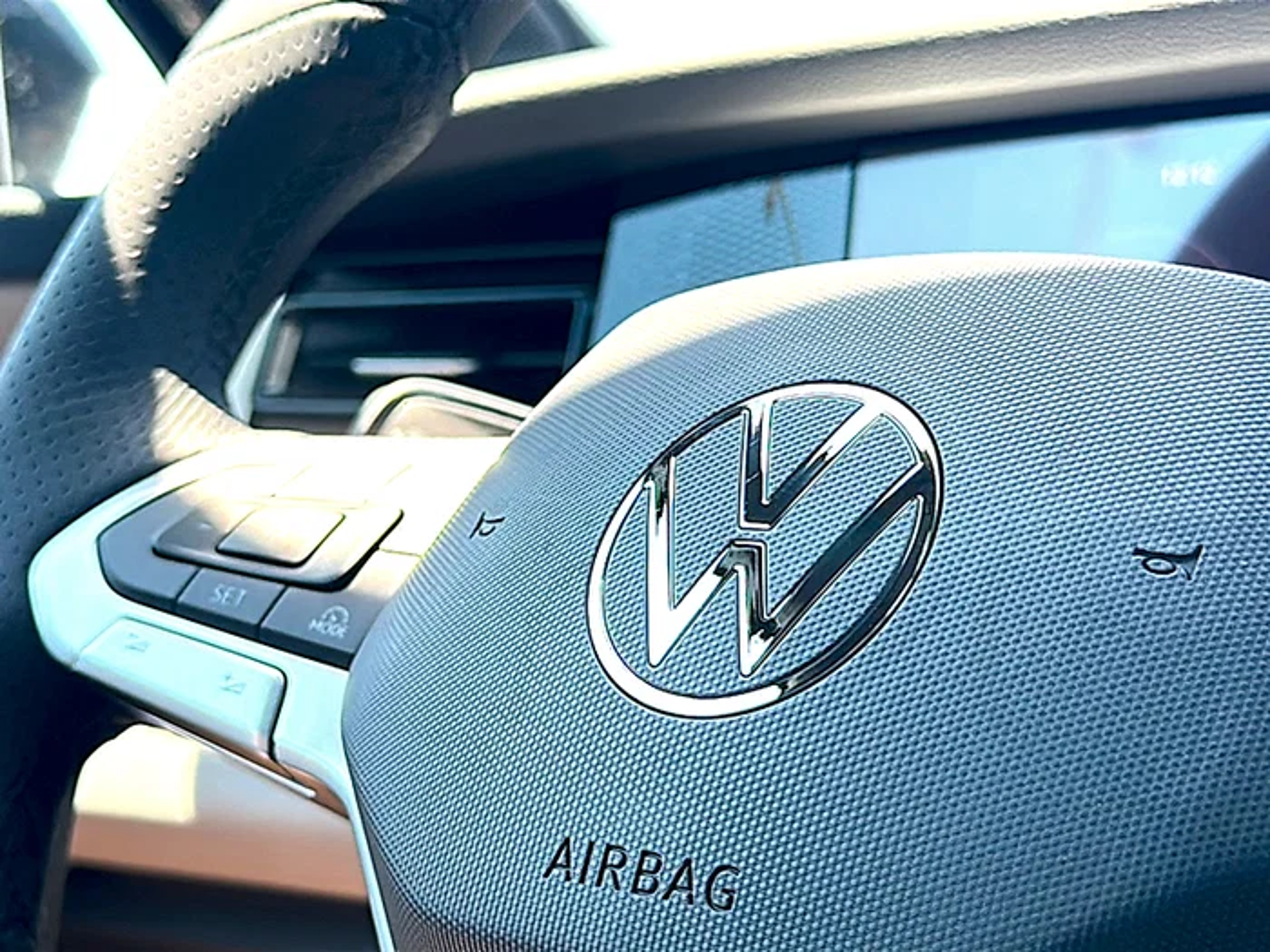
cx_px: 635
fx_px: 1798
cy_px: 476
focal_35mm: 49
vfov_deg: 29.7
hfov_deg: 38.9
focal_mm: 6.86
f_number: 1.78
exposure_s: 1/401
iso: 100
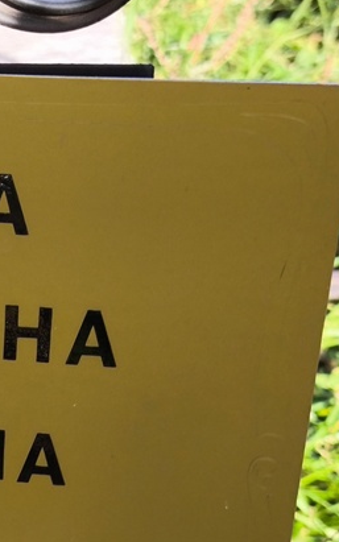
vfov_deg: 20.1
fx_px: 1522
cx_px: -164
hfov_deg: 12.1
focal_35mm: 103
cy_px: 382
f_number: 1.7
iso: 50
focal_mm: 4.71
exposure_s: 1/264
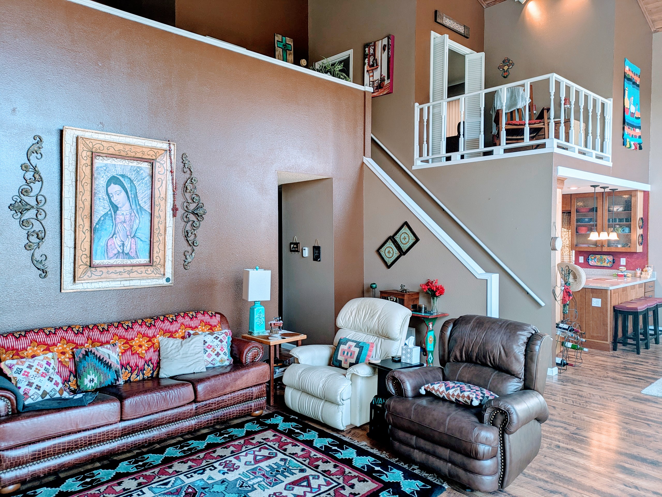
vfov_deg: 54.9
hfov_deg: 69.4
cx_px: 331
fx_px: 478
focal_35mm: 25
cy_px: 248
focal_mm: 5.43
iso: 42
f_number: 1.89
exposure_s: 1/40
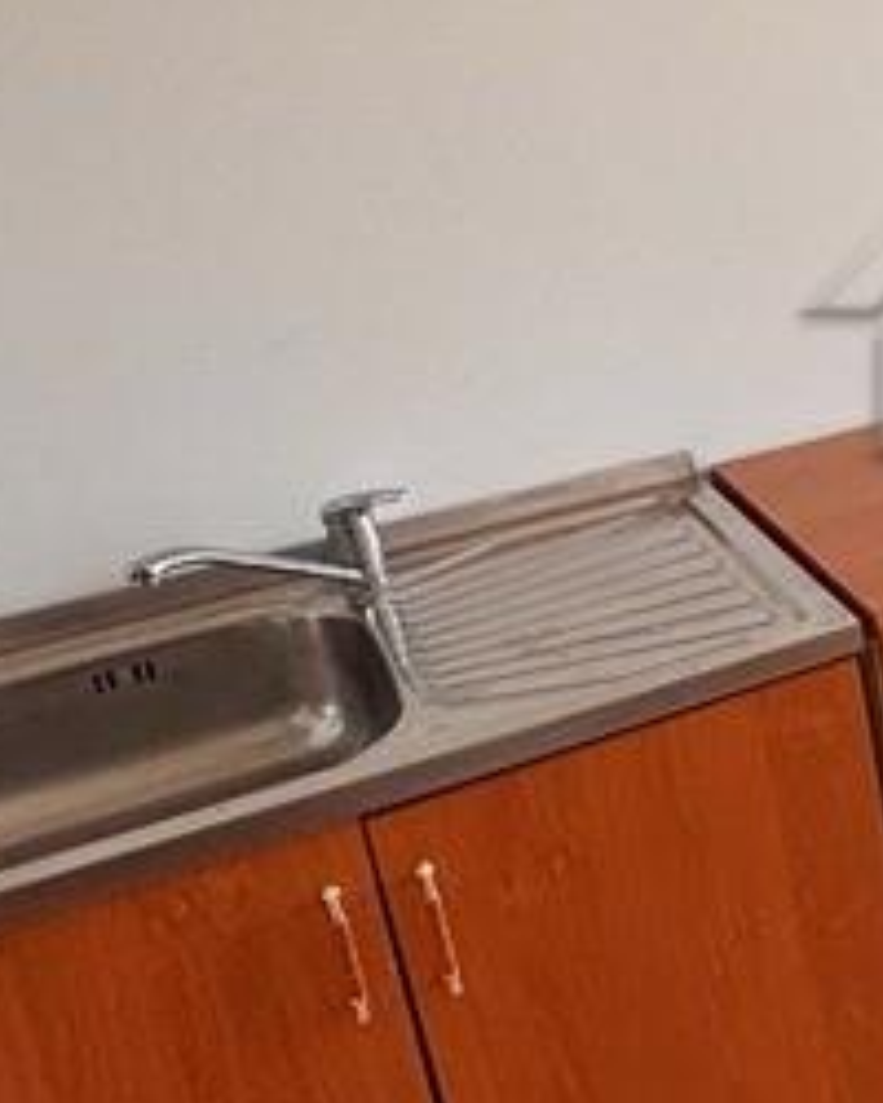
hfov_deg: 21.2
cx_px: 1453
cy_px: 340
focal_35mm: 56
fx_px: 1829
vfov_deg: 33.2
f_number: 2.2
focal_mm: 2.22
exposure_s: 1/99
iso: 100
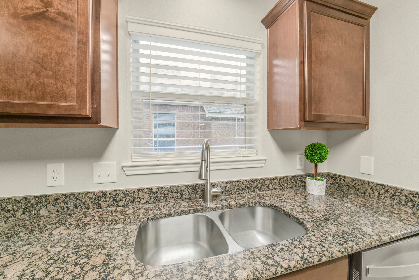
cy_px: 140
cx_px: 210
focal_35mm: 14
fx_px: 163
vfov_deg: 81.2
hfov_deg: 104.2
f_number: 11
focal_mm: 14
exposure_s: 1/20
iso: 500
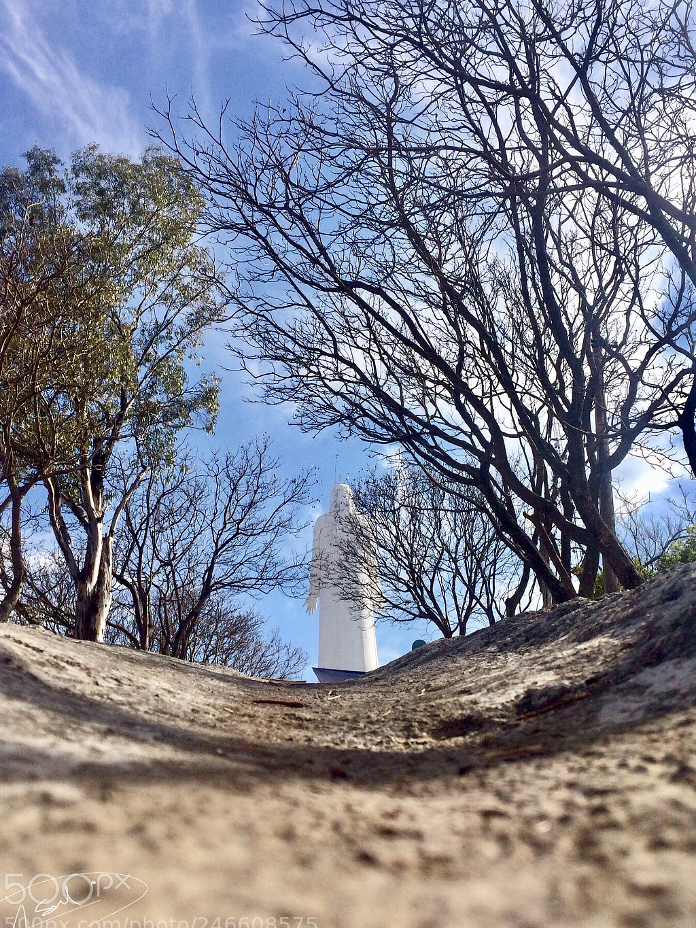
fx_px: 911
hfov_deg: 41.8
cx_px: 370
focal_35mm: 34
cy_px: 434
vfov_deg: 53.9
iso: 32
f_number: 2.2
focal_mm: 4.15
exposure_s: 1/2740
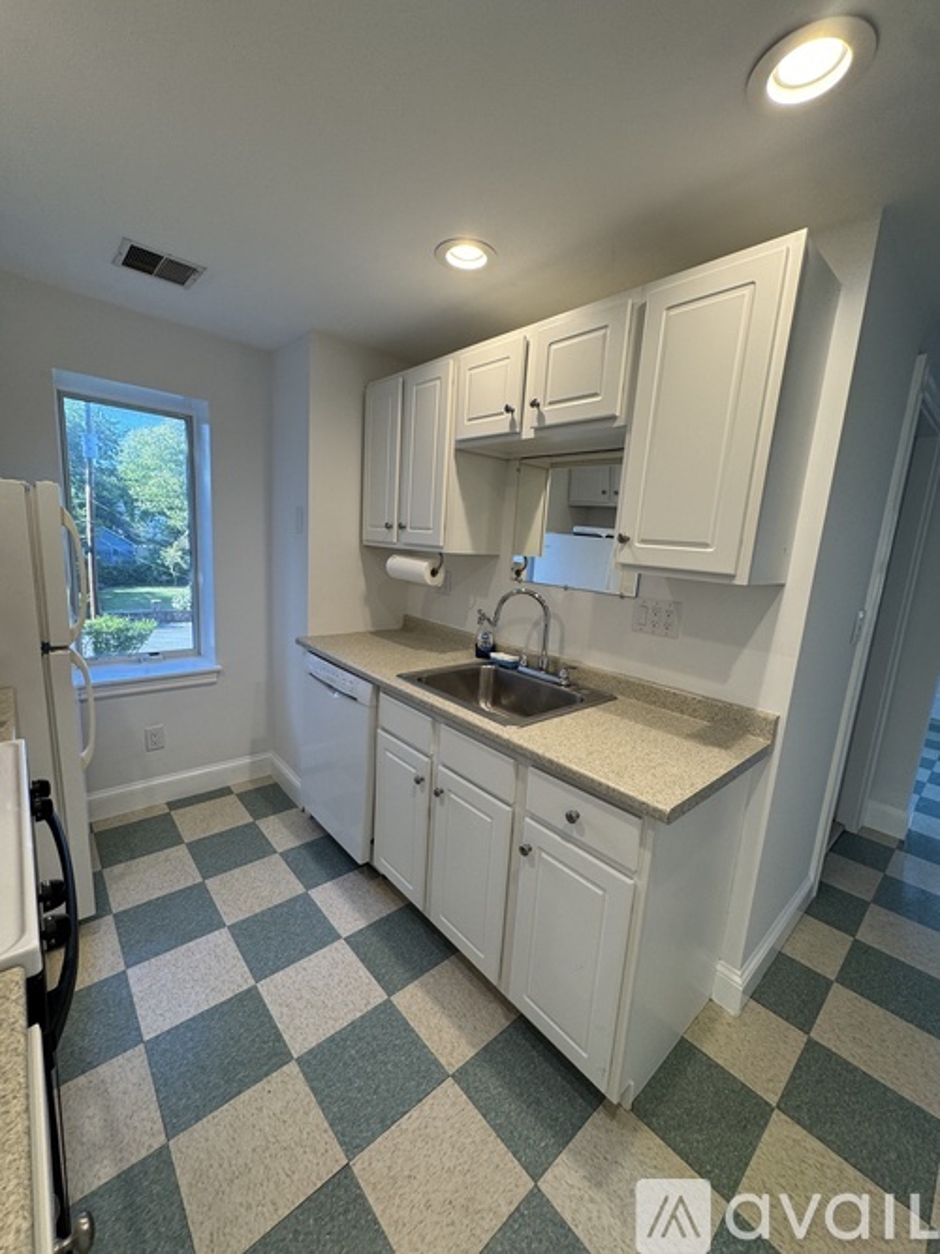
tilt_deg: -10.5
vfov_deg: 102.1
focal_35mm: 14
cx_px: 470
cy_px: 627
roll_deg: -3.6
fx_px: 507
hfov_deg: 85.7
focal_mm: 2.22
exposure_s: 1/120
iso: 100
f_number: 2.2
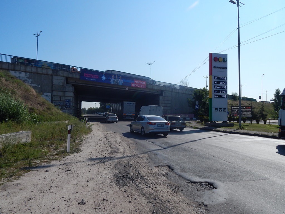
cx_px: 142
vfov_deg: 49.7
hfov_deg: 63.4
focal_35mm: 28
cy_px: 107
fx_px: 231
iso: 125
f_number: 6.3
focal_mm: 5.1
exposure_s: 1/640
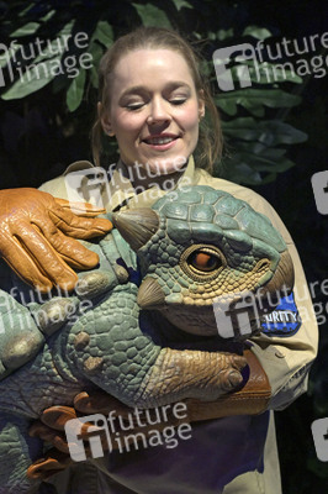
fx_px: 602
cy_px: 247
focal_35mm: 44
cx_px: 164
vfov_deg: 44.5
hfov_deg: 30.5
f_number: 5.6
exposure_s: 1/50
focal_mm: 44
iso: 5000
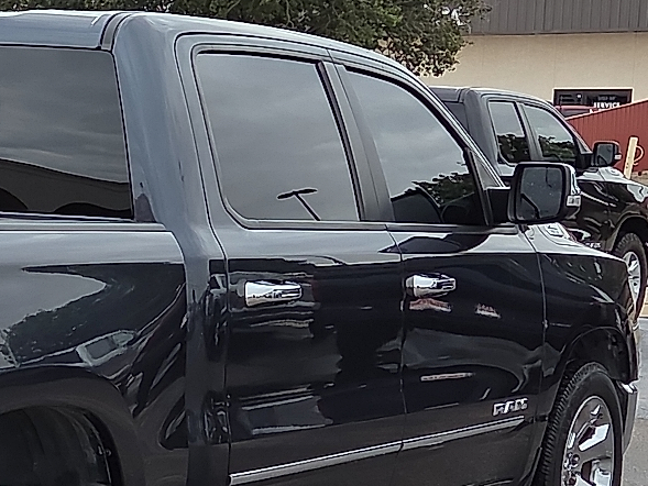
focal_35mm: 106
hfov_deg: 17.5
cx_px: -160
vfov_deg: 13.9
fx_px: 1985
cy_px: 351
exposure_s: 1/435
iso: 25
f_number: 1.8
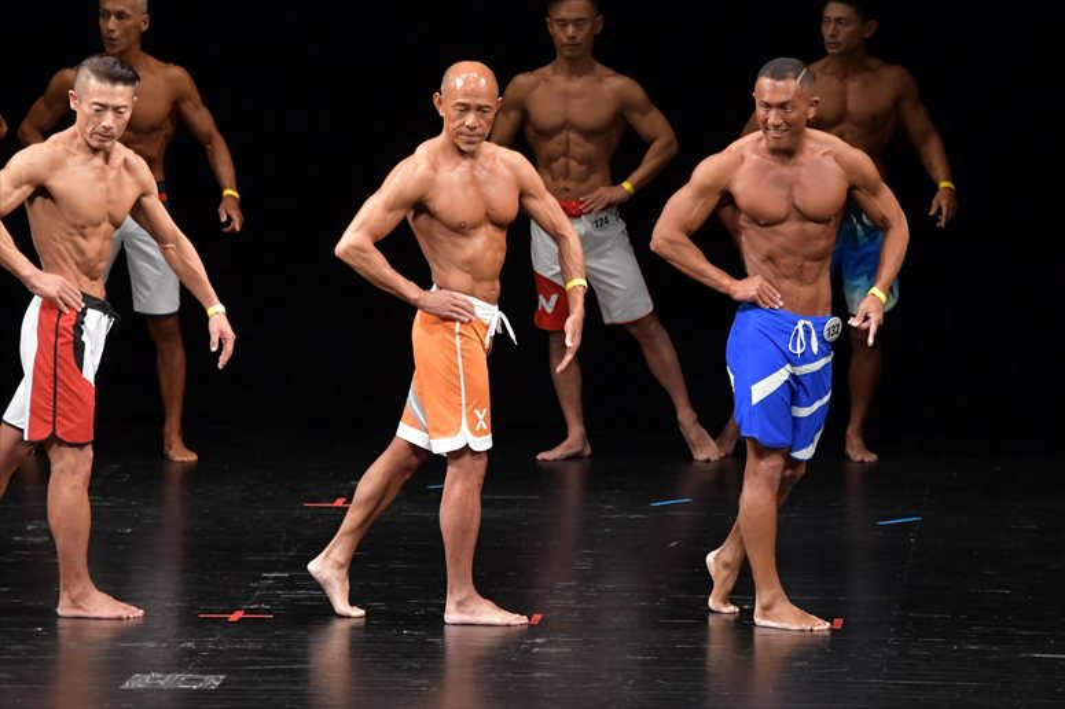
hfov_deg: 7.6
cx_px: 532
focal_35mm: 270
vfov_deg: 5.1
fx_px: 7984
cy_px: 354
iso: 3200
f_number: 5.6
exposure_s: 1/400
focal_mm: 180
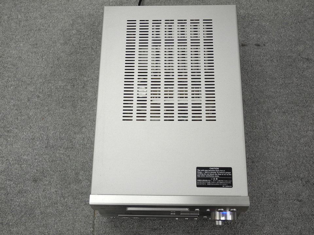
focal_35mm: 38
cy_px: 118
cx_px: 157
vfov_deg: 37.7
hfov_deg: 49.0
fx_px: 345
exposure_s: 1/30
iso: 146
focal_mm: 8.1
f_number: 3.2
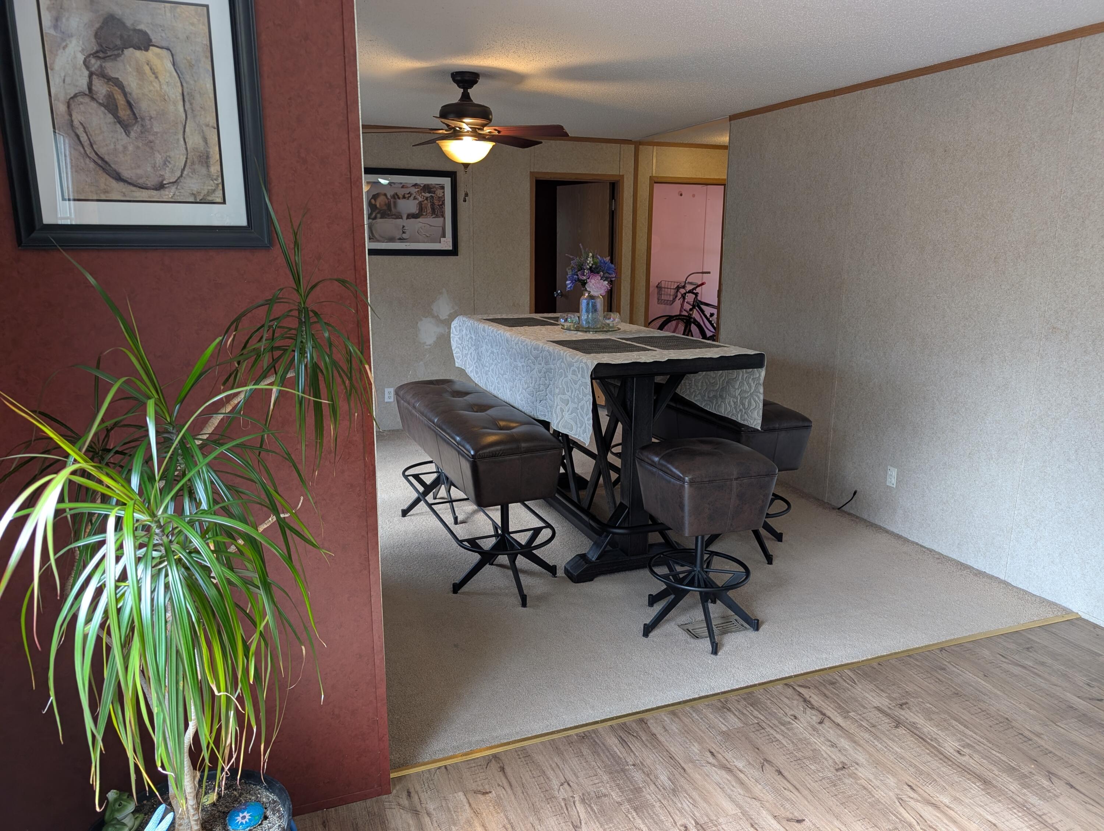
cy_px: 416
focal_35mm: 24
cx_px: 552
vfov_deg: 56.9
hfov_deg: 71.5
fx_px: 766
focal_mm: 6.9
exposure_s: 1/24
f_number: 1.68
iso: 40
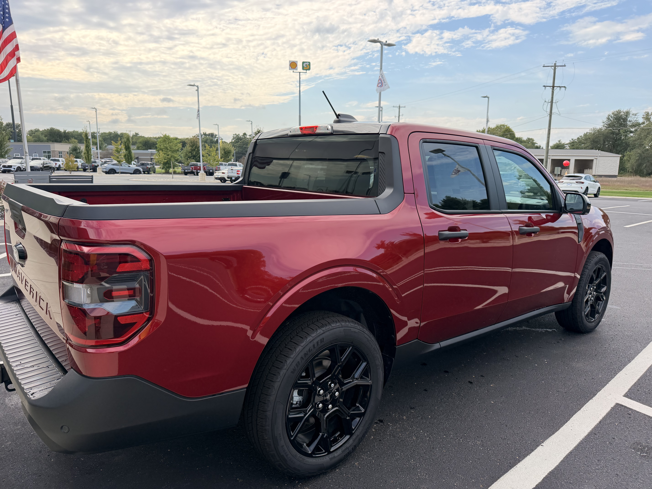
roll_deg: -0.2
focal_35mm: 24
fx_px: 452
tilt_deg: -11.4
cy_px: 244
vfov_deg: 56.8
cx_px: 326
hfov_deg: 71.6
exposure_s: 1/3021
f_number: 1.78
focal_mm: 6.76
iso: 100
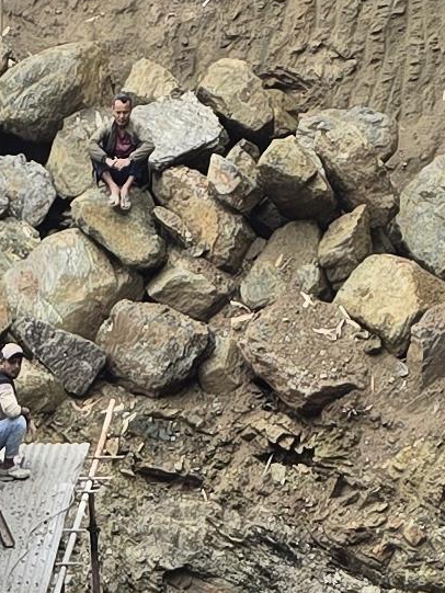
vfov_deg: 10.3
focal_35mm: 170
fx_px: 2913
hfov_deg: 8.5
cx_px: -271
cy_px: 1339
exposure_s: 1/180
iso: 32
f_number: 1.7
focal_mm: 6.3
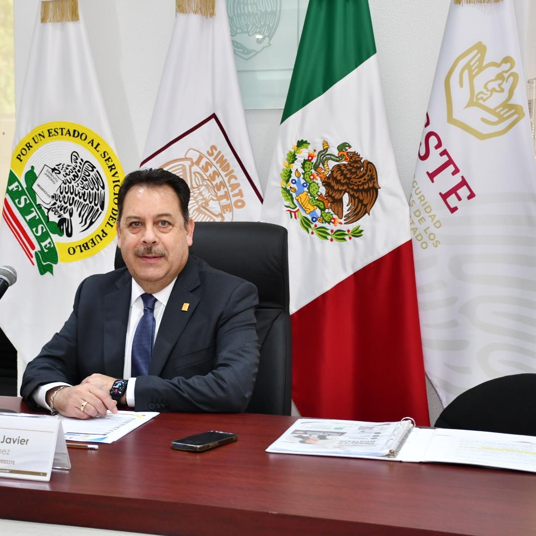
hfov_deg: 26.0
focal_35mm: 66
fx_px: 1156
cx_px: 206
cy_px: 264
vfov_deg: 26.1
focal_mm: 34
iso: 900
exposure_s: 1/60
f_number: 4.2
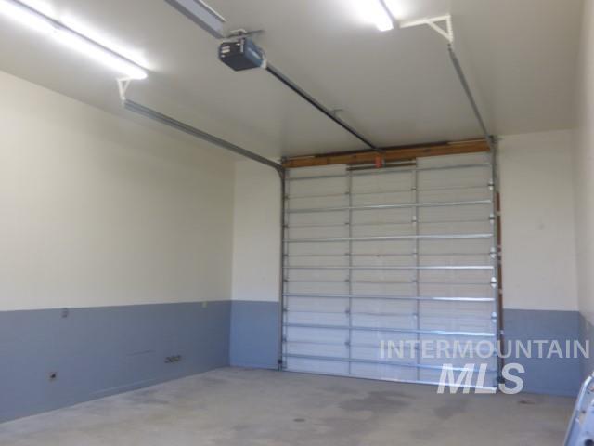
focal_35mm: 31
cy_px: 223
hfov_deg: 58.4
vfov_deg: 45.4
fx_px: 532
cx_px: 297
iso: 100
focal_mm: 5.53
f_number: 3.3
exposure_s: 1/8
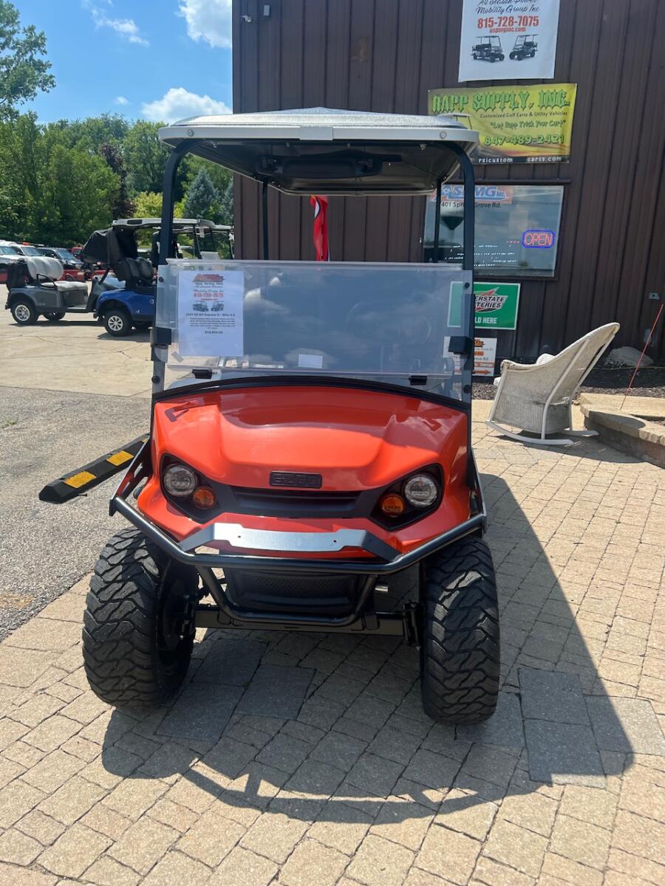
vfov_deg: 67.3
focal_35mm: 26
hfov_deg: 53.1
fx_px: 666
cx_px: 332
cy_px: 443
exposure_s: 1/2299
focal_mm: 5.7
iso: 50
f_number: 1.5
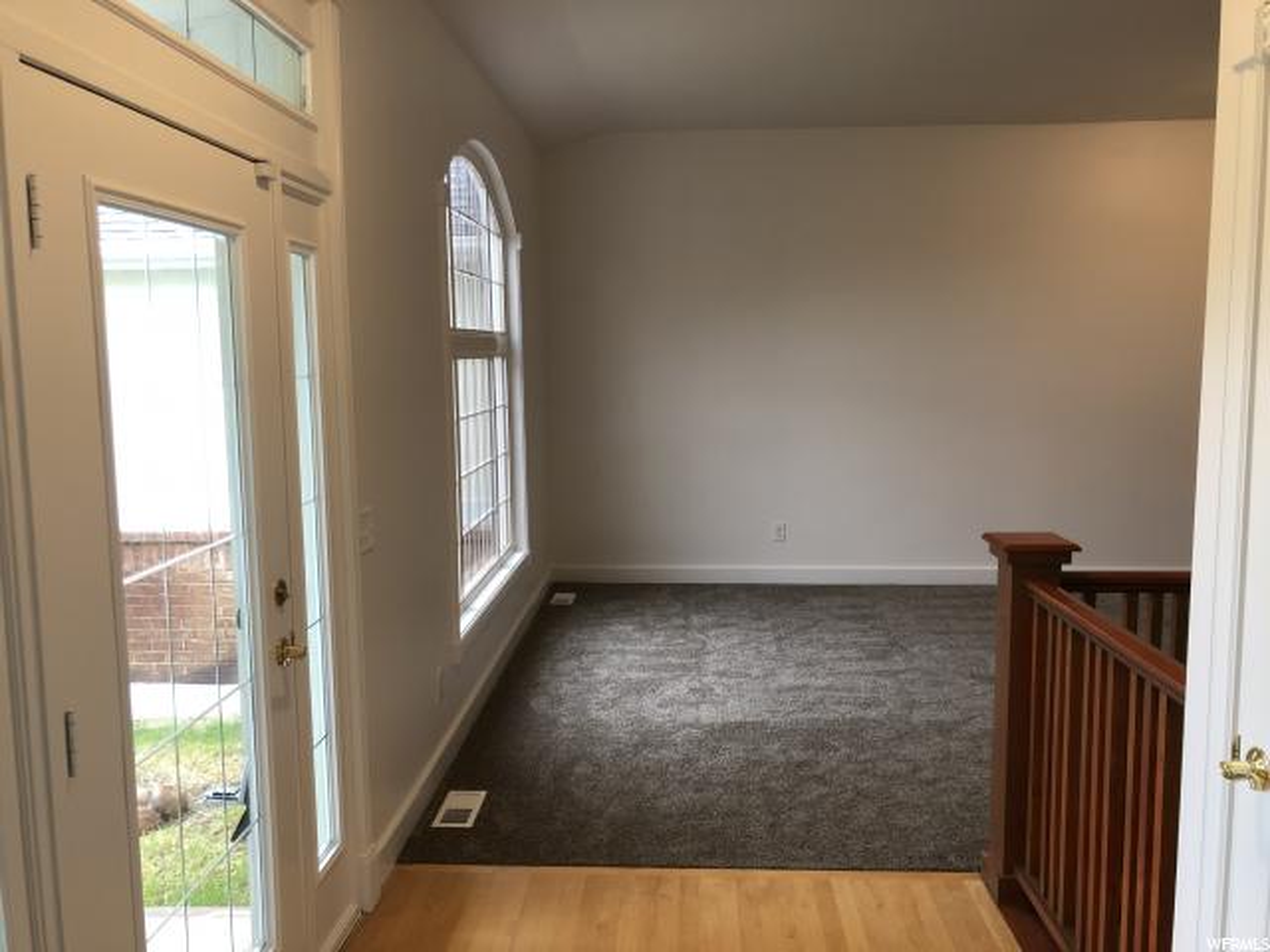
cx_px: 635
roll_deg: +0.8
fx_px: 1027
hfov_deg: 63.4
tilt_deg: -6.7
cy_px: 476
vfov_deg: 49.7
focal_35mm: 28
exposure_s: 1/17
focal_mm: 4
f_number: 1.8
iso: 40
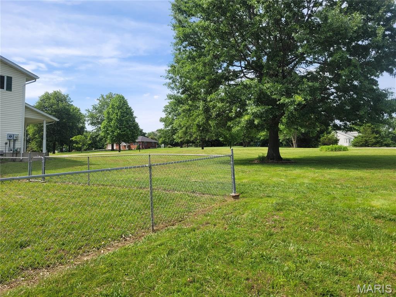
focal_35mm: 26
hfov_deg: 67.3
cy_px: 148
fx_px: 297
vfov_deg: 53.1
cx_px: 198
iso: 40
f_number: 1.8
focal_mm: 5.4
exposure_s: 1/1761
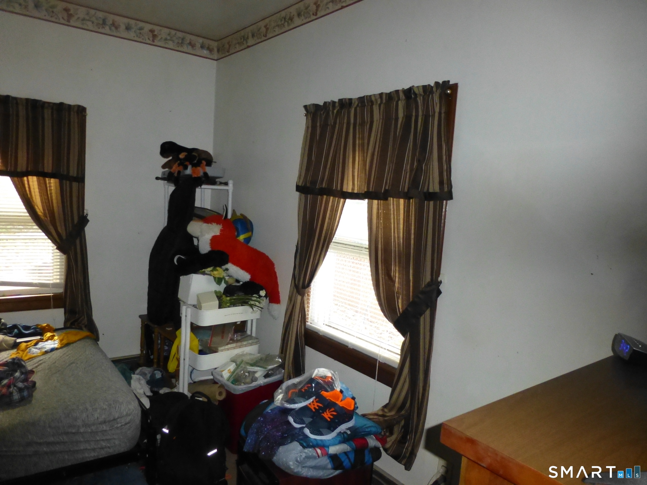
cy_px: 242
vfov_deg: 56.8
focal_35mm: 24
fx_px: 449
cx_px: 324
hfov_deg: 71.6
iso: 800
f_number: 3.3
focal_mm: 4.3
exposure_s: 1/60
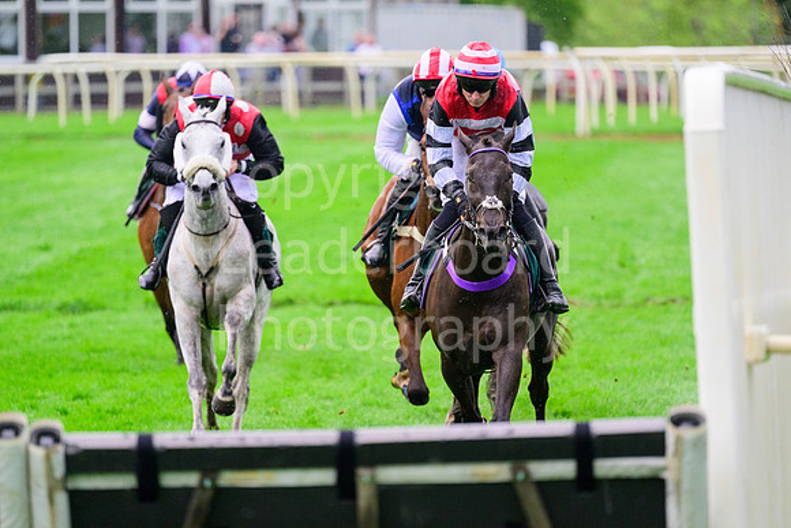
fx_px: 8791
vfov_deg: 3.4
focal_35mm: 400
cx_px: 396
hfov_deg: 5.2
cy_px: 264
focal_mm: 400
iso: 2000
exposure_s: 1/1600
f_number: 5.6
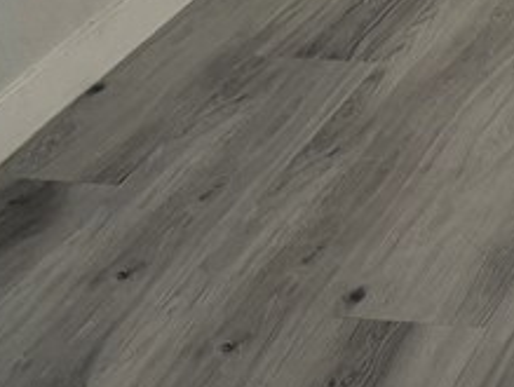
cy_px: -54
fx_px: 1666
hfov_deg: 15.3
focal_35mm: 112
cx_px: 906
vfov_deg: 13.0
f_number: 1.78
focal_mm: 6.76
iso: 200
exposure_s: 1/86
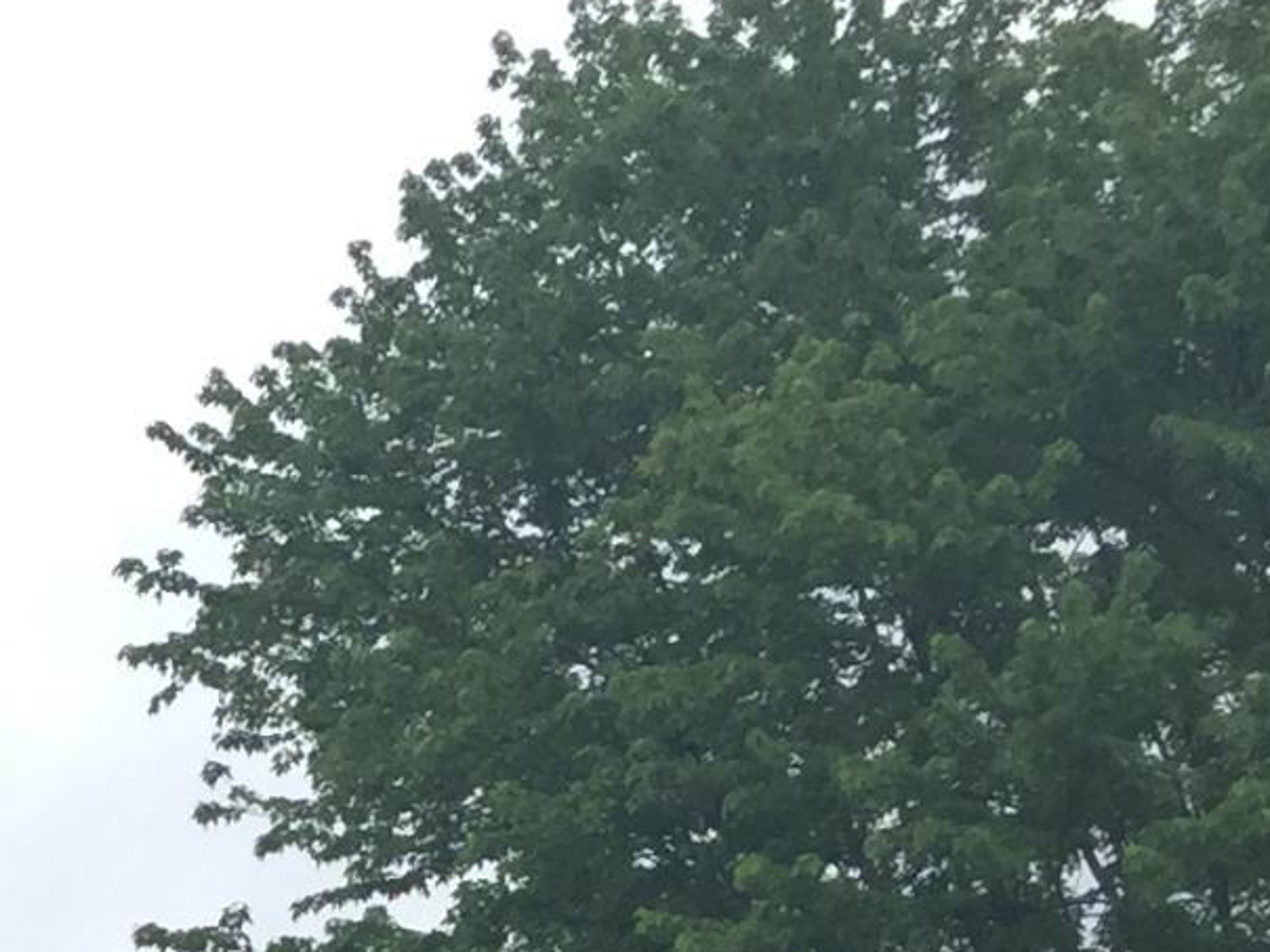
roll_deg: -0.3
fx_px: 5283
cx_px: -1573
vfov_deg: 9.7
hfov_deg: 11.7
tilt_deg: +11.8
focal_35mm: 144
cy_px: 1763
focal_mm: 4.15
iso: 32
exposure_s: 1/791
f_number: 2.2
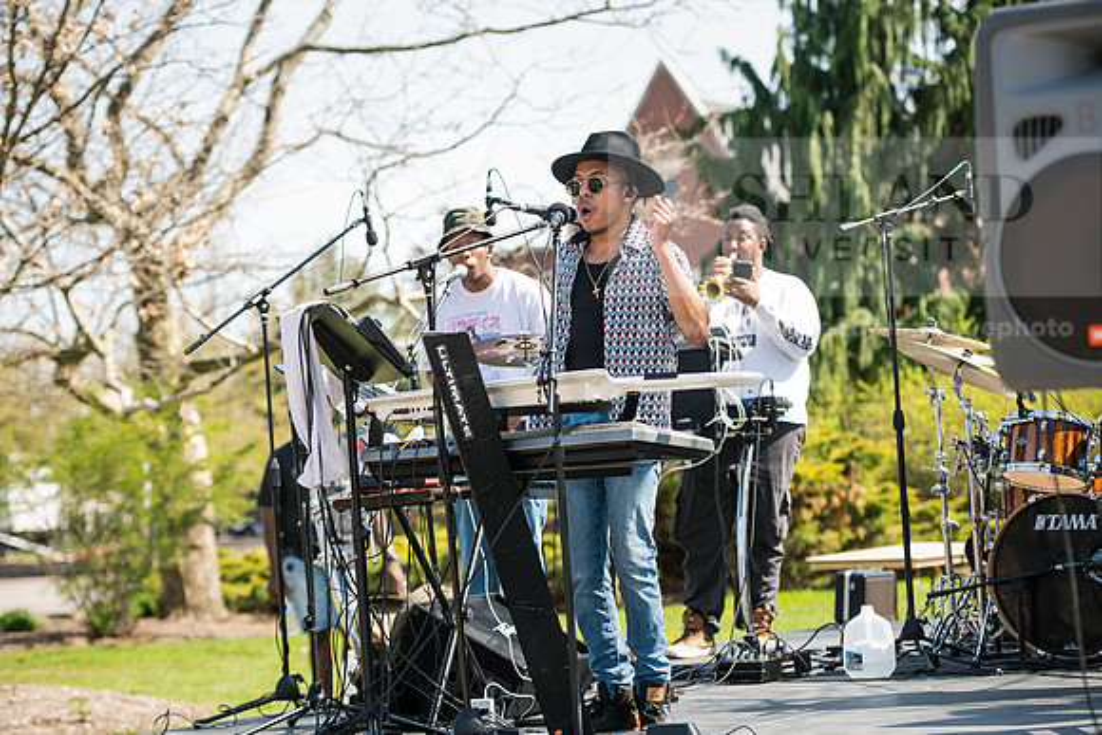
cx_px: 551
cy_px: 368
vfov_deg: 13.7
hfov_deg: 20.4
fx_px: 3062
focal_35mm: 100
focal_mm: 100
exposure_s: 1/400
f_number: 3.5
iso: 125
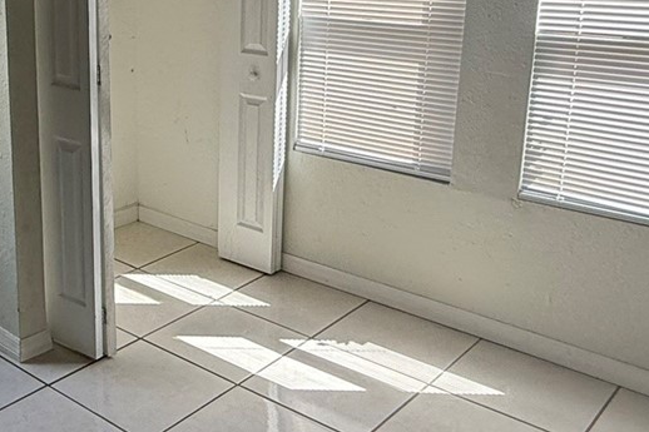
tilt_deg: -10.7
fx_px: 811
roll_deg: +0.3
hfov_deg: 41.4
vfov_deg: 29.5
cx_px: 112
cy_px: 121
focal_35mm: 45
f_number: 2.2
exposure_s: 1/285
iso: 50
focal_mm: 2.22
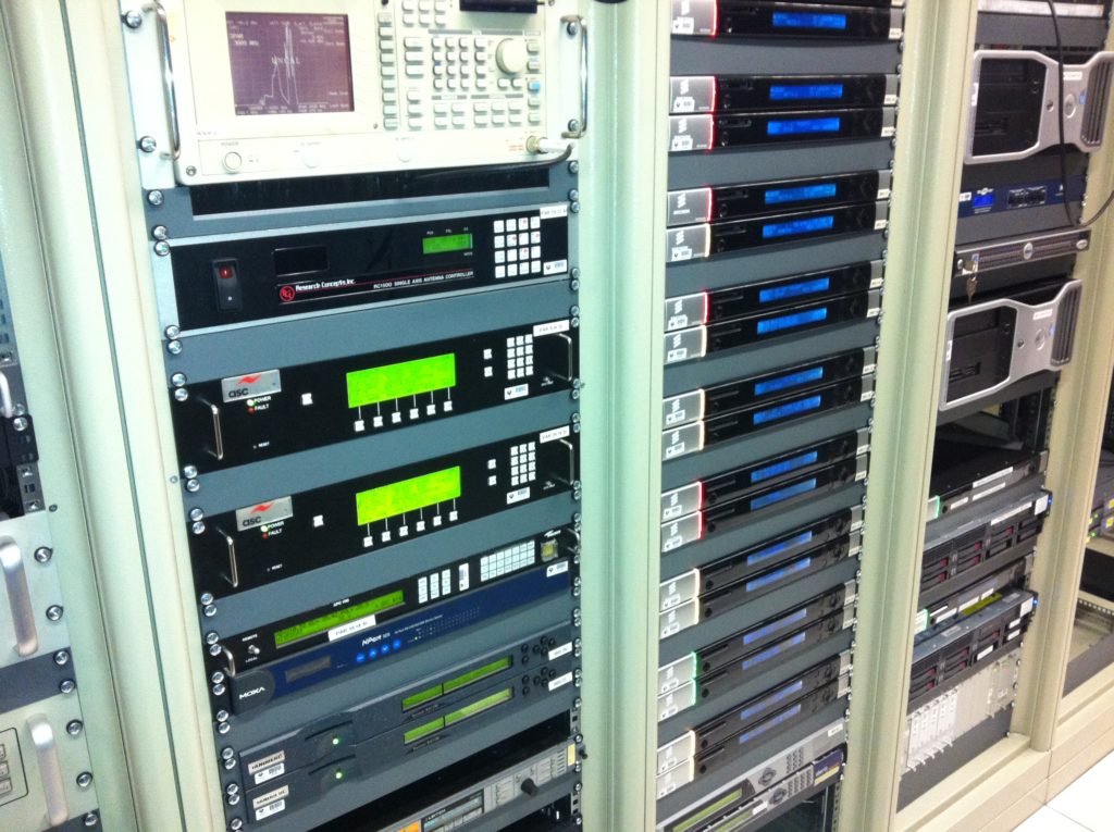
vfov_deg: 40.6
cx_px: 557
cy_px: 416
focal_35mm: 35
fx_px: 1125
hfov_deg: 52.7
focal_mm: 3.85
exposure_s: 1/17
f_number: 2.8
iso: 250
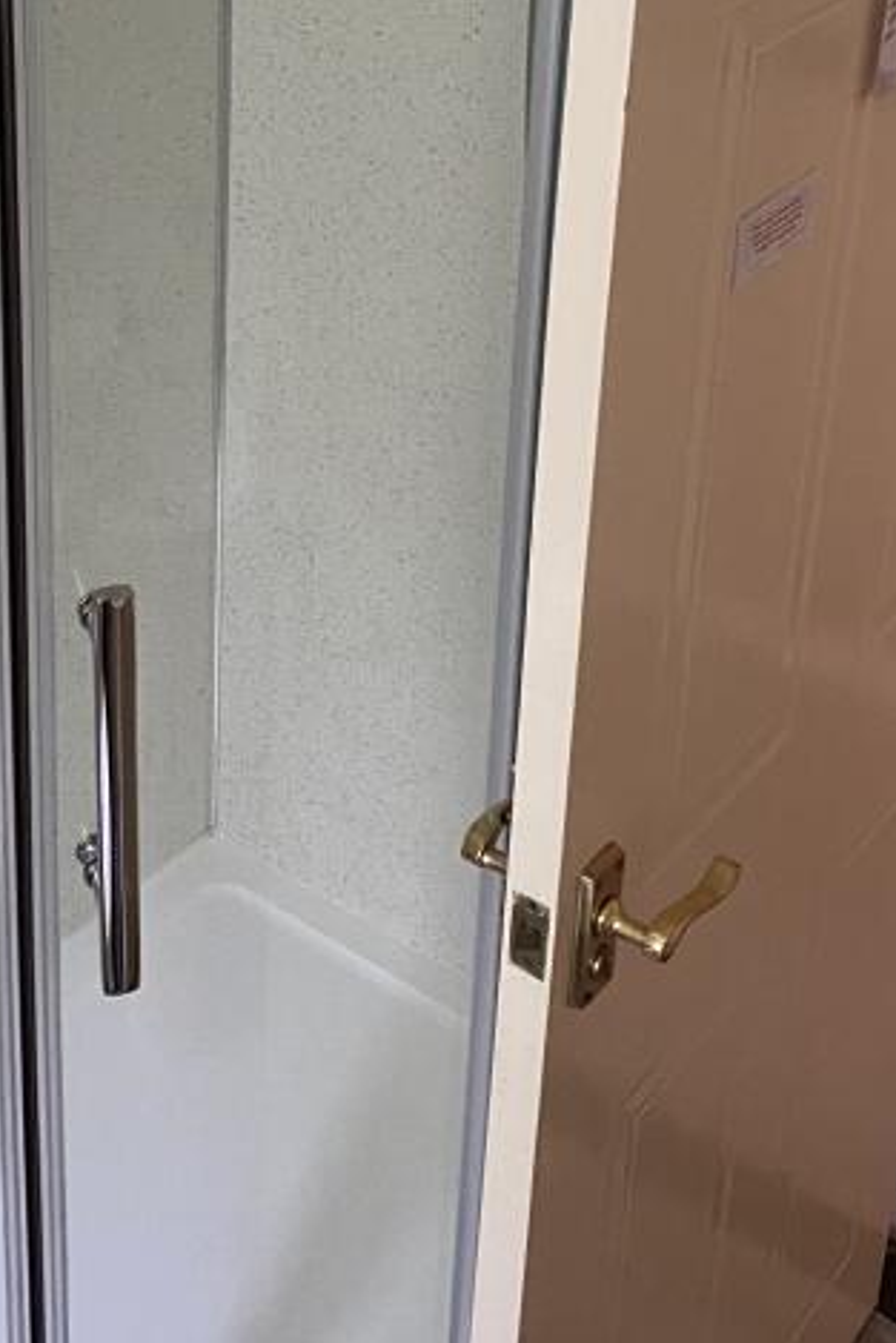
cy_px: 157
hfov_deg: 22.8
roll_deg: -0.9
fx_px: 2201
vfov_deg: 32.4
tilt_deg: -21.5
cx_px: 209
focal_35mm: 59
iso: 250
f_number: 1.8
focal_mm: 4.25
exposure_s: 1/60
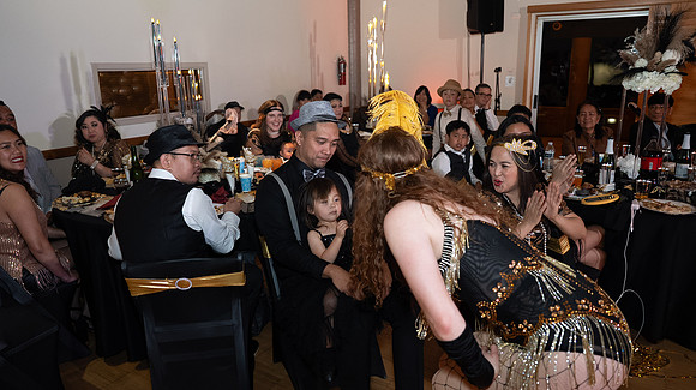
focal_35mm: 25
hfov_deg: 73.8
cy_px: 195
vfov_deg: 45.6
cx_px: 348
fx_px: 464
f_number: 2.8
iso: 1250
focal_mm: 24
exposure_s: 1/125
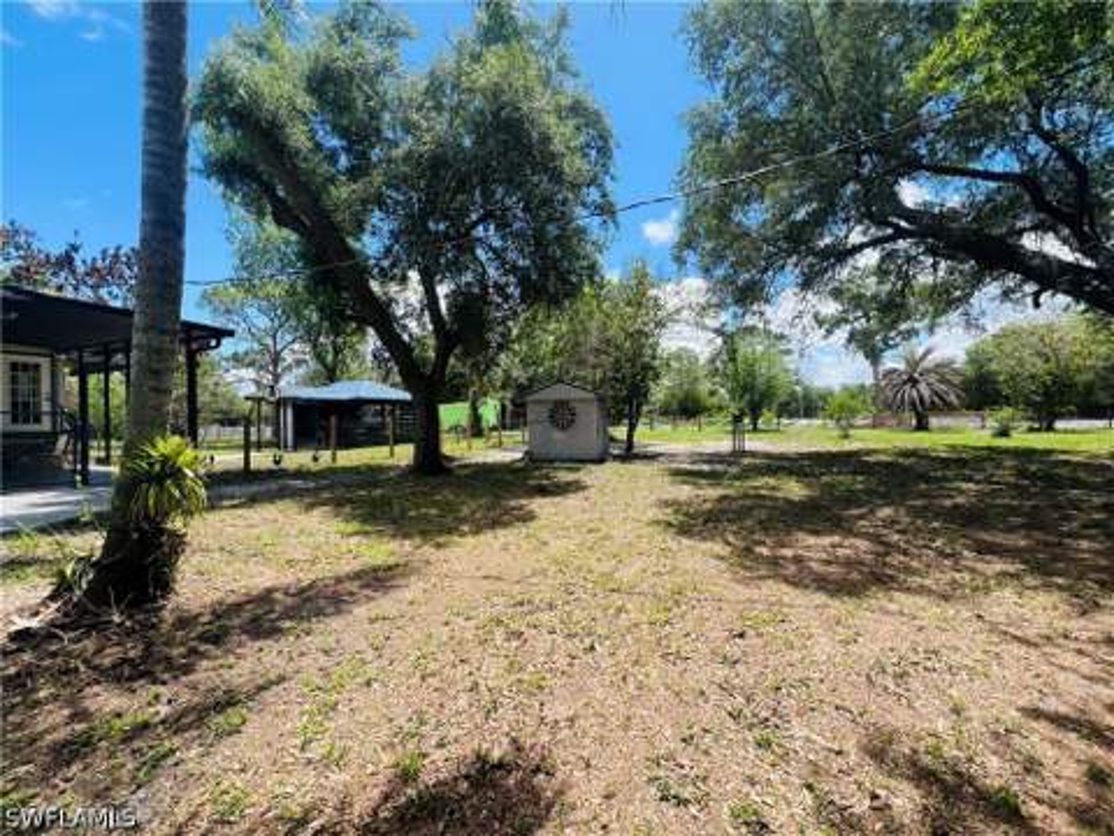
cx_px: 557
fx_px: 418
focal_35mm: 13
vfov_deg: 89.9
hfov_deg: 106.2
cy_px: 418
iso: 32
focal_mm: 1.57
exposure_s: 1/881
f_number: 1.8
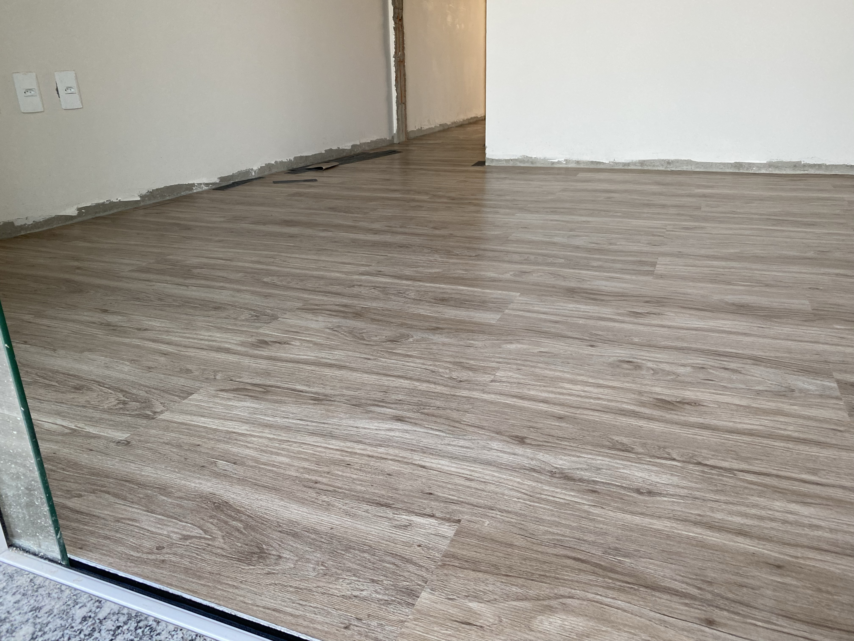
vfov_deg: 53.1
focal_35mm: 26
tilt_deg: -19.4
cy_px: 320
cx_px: 427
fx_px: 641
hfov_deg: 67.3
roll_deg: +1.2
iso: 125
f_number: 1.8
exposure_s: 1/121
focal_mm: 4.25
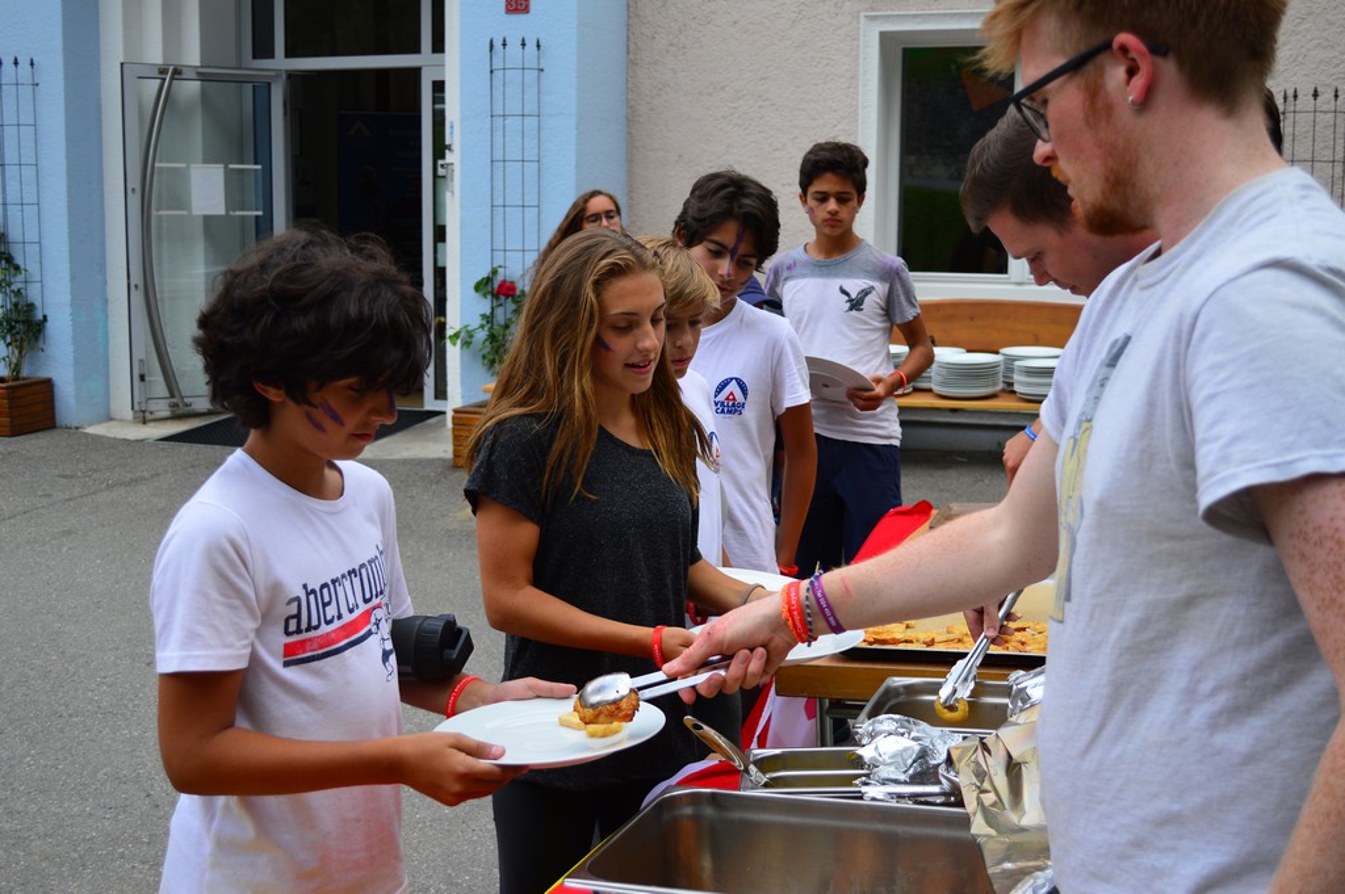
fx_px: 1624
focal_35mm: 44
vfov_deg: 30.8
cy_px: 447
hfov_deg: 45.0
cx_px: 672
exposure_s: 1/250
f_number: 4.5
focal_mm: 29
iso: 200
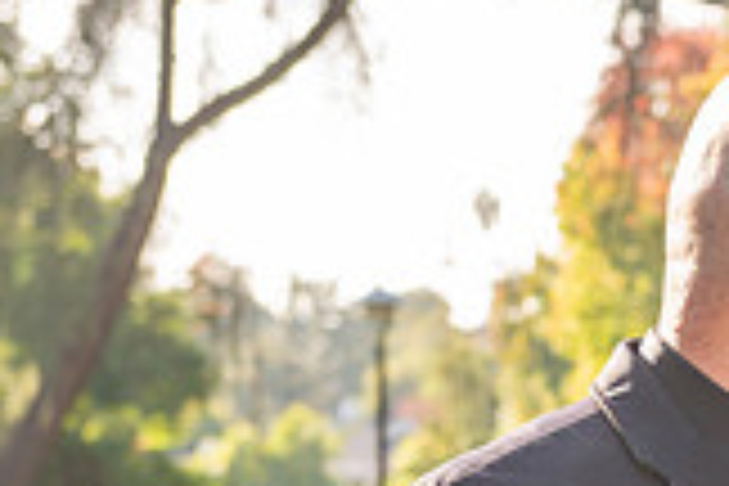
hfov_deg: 10.1
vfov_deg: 6.8
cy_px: 632
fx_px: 4050
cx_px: 958
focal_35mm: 200
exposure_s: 1/250
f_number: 5.6
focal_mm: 56
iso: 200
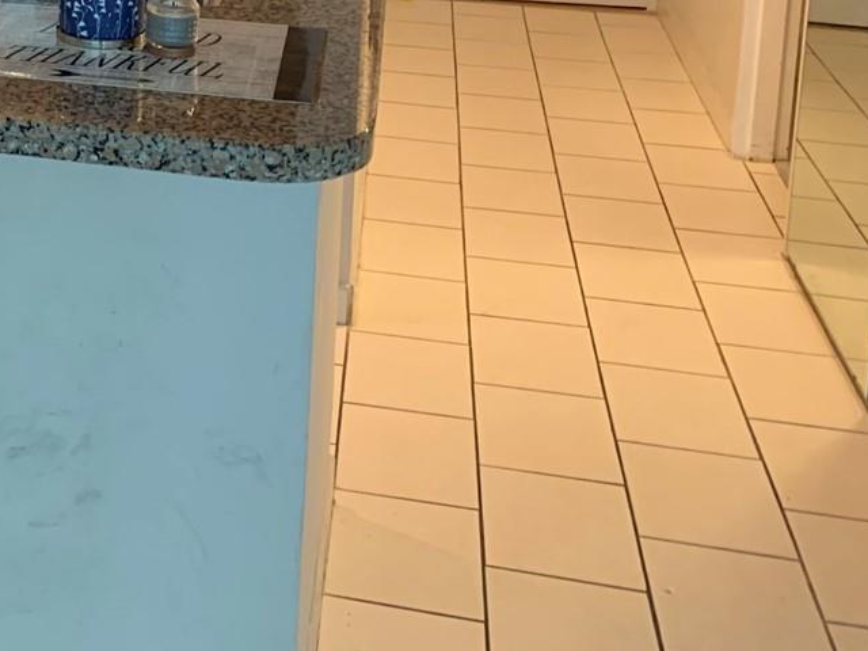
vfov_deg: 21.1
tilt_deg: -11.6
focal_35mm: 65
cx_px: -58
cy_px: -119
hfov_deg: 27.6
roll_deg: -1.5
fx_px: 1630
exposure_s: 1/60
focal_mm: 4.25
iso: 250
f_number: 1.8
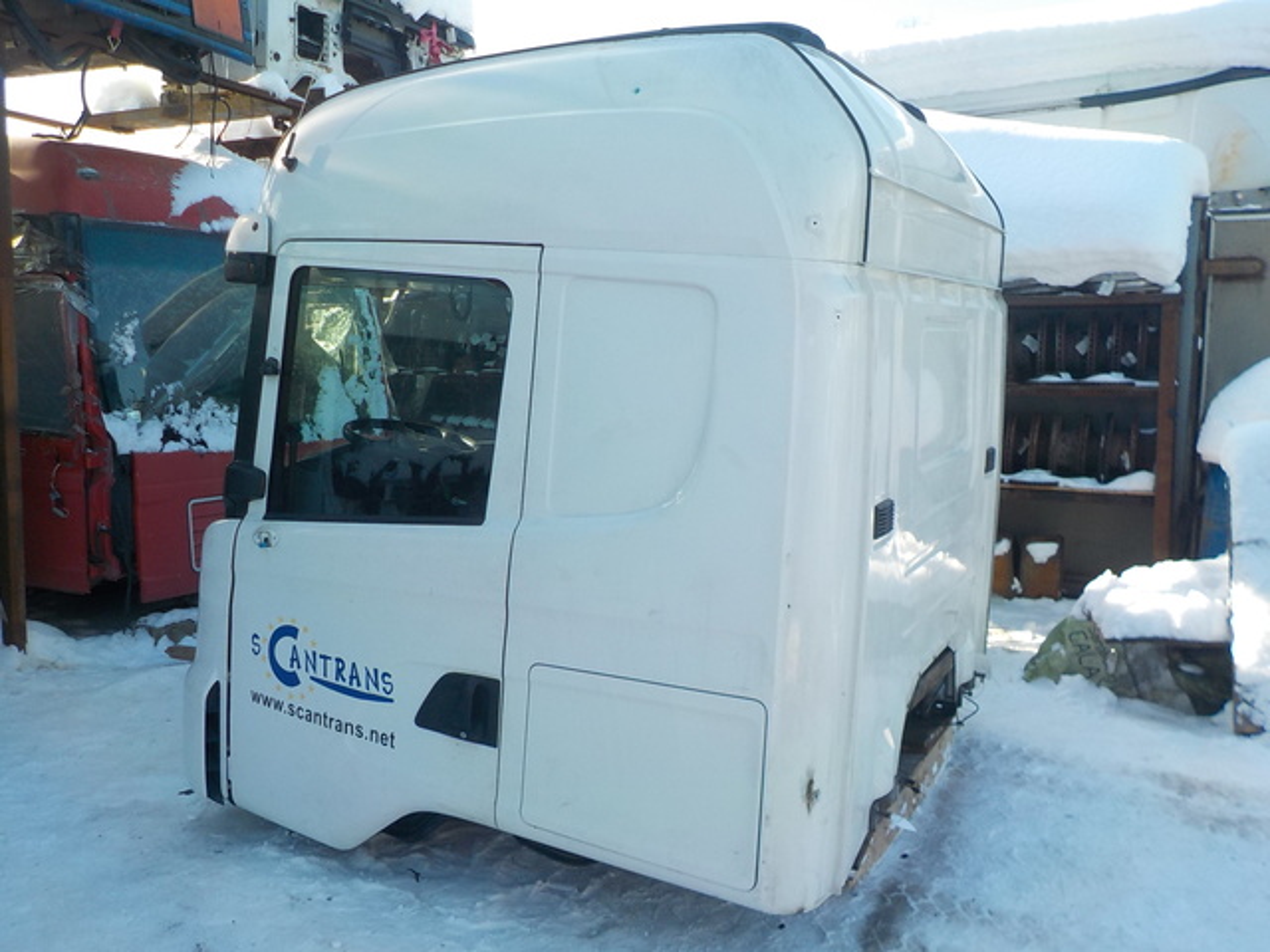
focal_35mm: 30
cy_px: 476
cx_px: 635
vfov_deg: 46.8
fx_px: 1101
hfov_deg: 60.0
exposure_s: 1/400
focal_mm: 4.1
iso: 125
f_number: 3.3
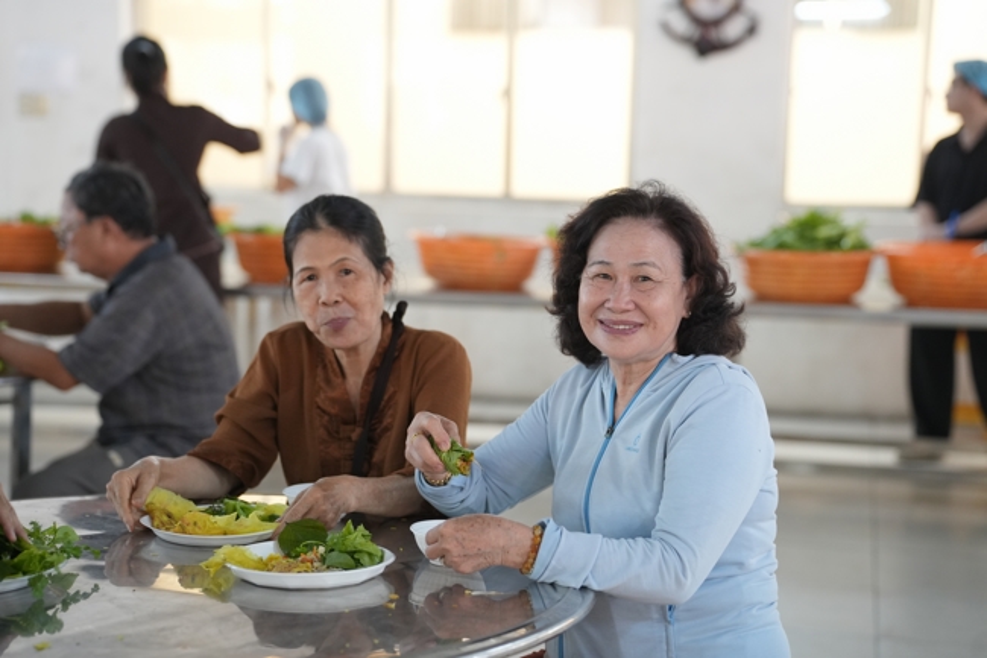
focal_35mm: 77
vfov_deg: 17.7
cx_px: 494
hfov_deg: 26.3
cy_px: 329
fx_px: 2110
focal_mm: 77
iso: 2500
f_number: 2.8
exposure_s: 1/160
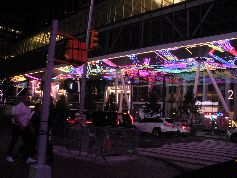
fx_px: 246
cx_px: 118
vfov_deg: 39.7
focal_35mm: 36
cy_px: 89
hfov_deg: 51.4
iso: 404
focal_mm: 6.3
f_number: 3.5
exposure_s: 1/126
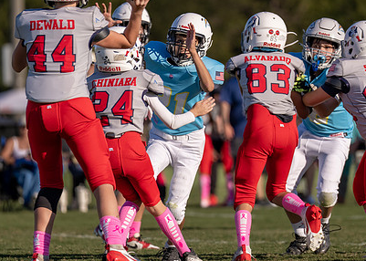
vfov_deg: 3.0
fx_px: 4945
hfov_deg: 4.2
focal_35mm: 476
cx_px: 200
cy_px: 96
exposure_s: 1/2500
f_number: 2.8
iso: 100
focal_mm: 200
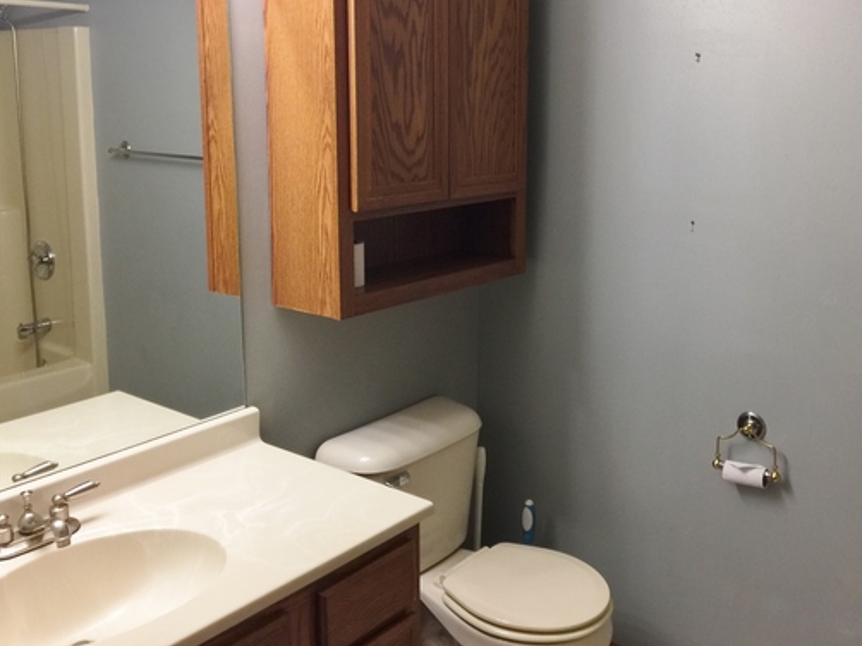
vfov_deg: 38.4
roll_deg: -1.5
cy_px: 237
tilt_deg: -9.9
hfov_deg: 49.9
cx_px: 512
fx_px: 921
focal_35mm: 37
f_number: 2.2
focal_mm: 4.15
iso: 64
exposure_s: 1/15
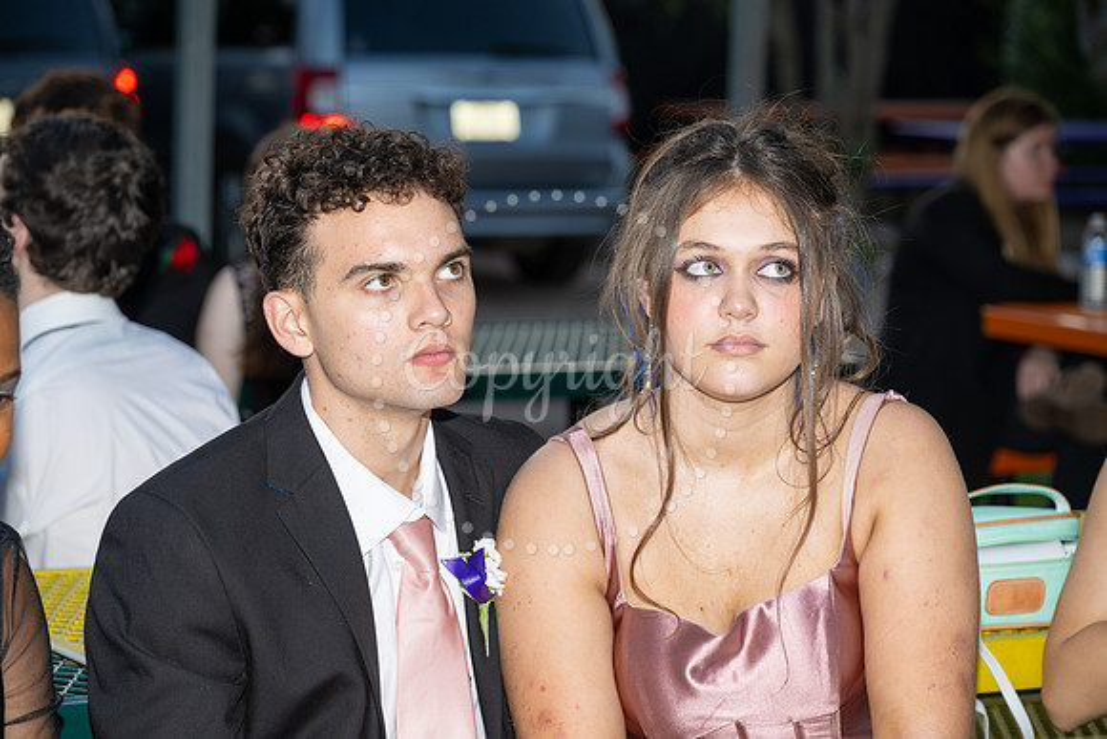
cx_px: 554
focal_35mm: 115
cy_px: 370
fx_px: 3537
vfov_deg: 11.9
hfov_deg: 17.8
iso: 320
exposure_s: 1/160
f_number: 5.6
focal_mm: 115
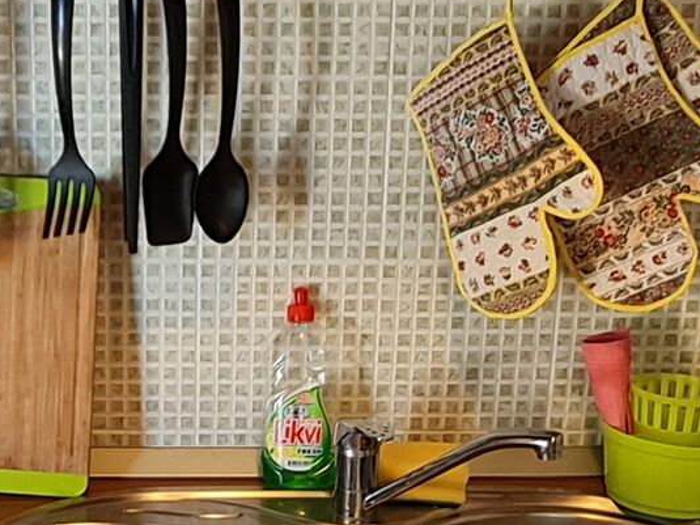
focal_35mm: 68
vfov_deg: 21.6
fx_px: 1375
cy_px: 333
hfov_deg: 28.1
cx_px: 158
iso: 125
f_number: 2.2
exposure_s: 1/50
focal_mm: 1.74
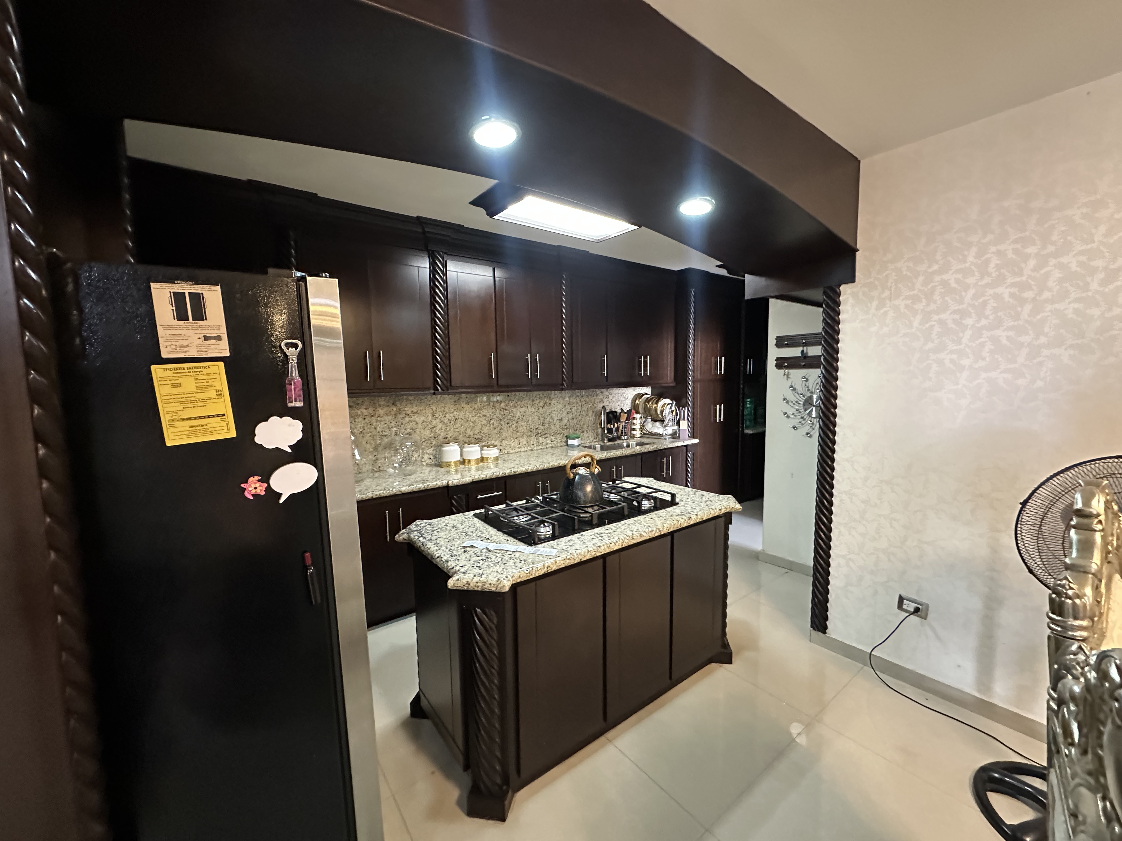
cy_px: 420
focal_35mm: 14
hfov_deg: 102.1
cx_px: 561
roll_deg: +2.2
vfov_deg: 85.7
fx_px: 454
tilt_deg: -4.6
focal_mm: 2.22
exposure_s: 1/40
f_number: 2.2
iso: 800
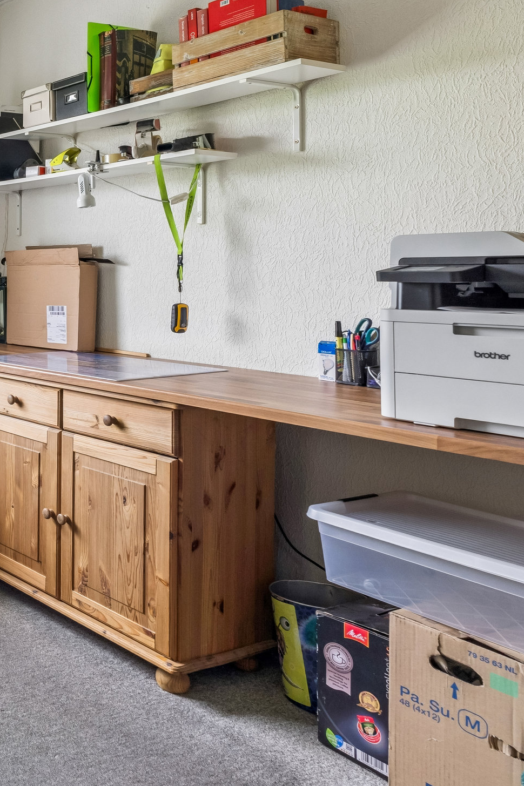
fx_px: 720
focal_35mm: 33
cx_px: -234
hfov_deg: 28.5
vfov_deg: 56.0
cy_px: 263
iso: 200
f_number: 10
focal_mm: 16
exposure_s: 1/10
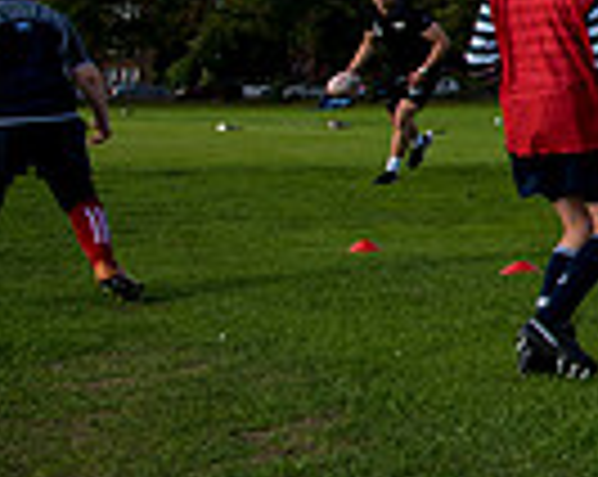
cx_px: 1259
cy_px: 29
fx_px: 1449
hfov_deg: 16.5
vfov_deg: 18.3
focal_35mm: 82
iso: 250
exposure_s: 1/2000
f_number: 4
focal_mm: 20
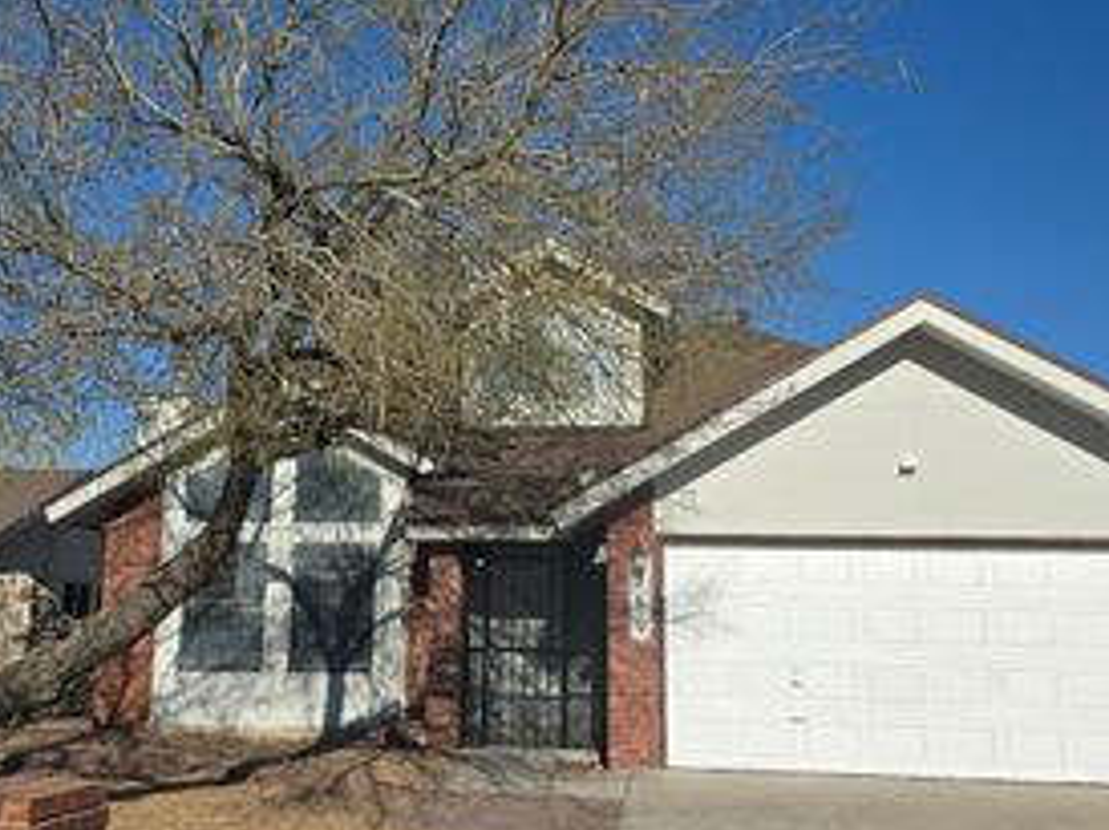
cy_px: 334
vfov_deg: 34.2
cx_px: 482
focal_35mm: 42
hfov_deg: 44.7
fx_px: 1344
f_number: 1.7
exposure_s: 1/1336
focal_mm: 6.3
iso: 12
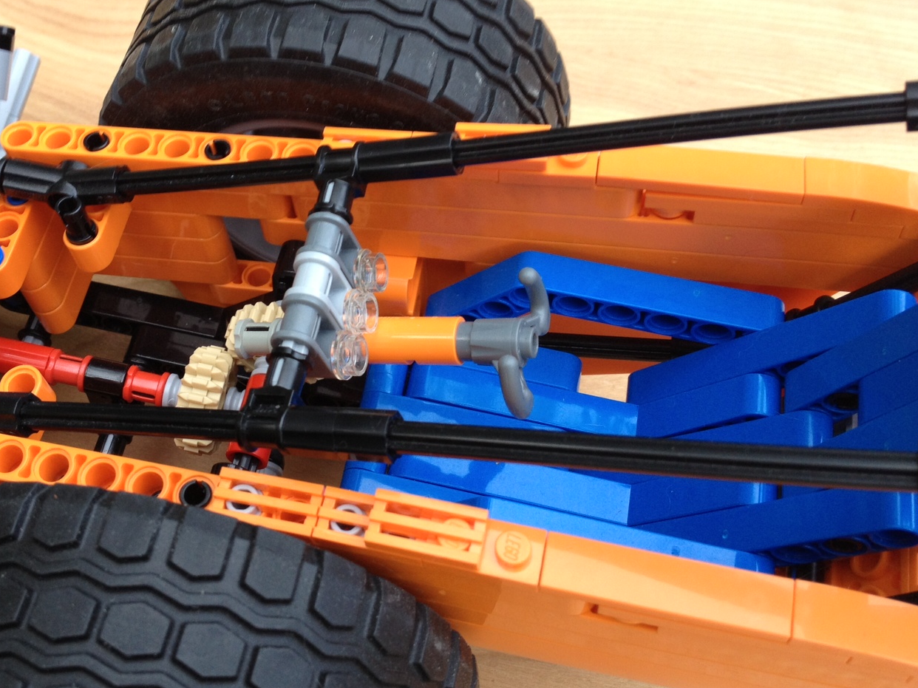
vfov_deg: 31.5
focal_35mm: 46
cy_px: 315
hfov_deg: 40.8
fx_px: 1220
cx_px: 320
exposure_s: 1/60
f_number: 2.4
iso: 64
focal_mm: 4.28
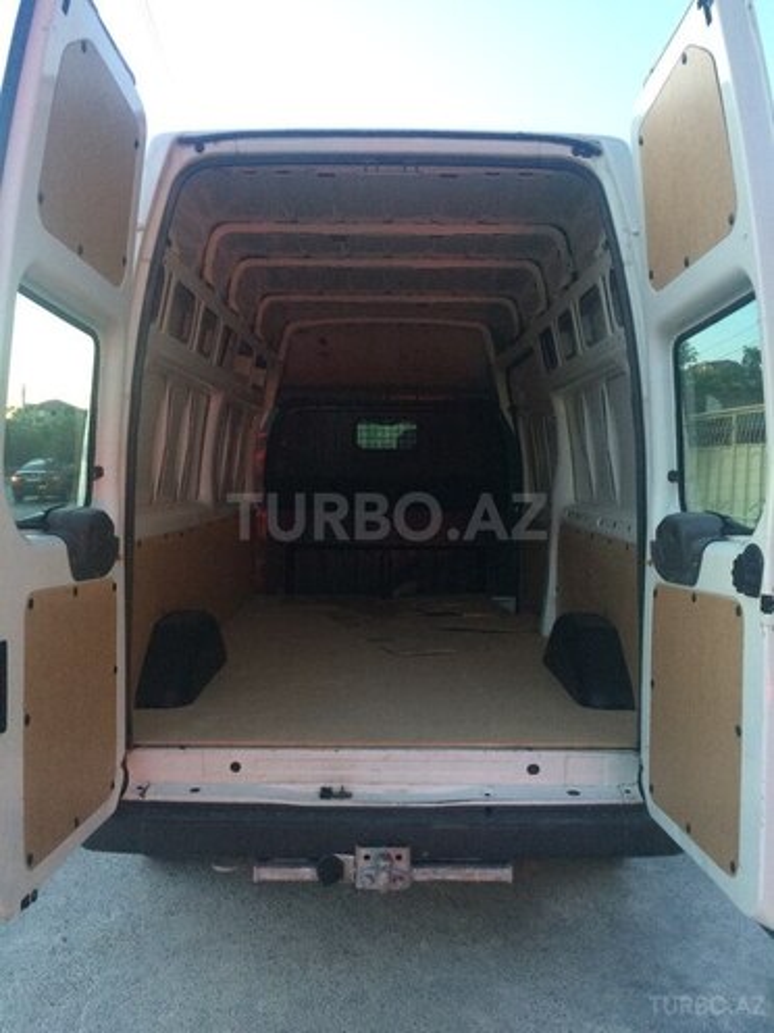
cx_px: 387
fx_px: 865
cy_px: 516
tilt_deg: -4.5
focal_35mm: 29
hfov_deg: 48.2
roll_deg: -0.6
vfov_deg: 61.7
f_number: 2.2
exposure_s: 1/33
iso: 250
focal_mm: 4.15
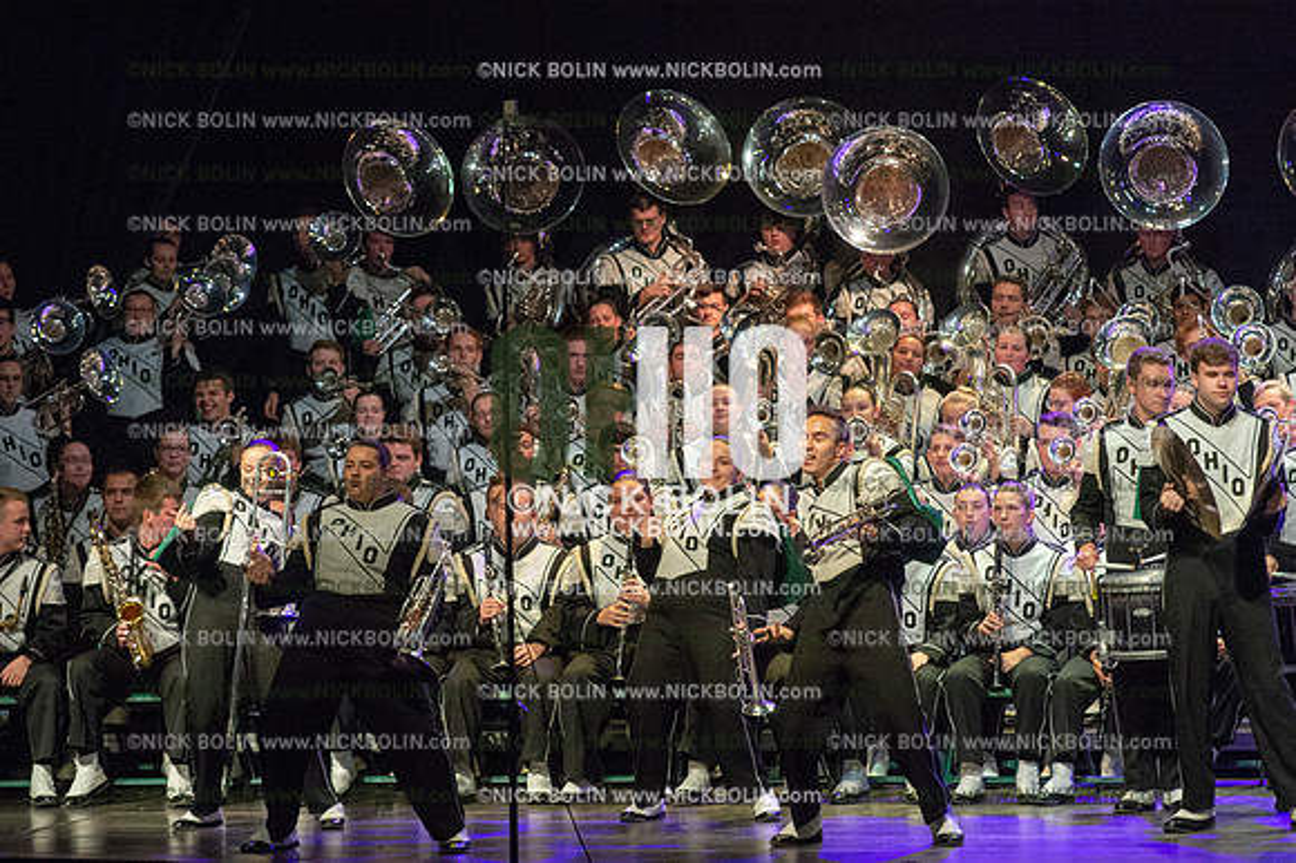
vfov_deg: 6.9
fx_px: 7196
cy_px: 432
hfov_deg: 10.3
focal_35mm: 200
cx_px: 648
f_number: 5.6
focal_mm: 200
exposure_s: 1/400
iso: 8000
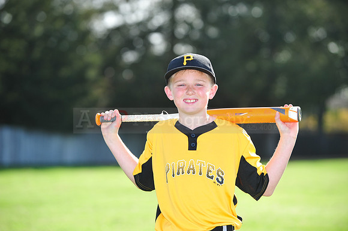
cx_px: 174
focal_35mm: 155
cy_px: 116
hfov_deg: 13.3
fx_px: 1497
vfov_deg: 8.8
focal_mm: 155
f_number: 4.5
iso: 400
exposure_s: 1/1000
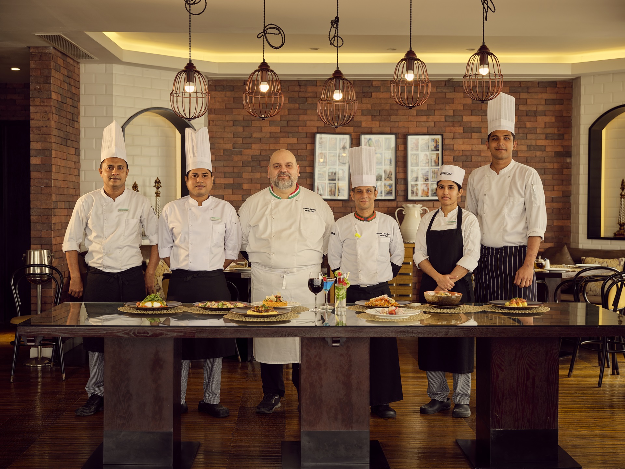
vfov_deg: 28.5
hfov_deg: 37.5
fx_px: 921
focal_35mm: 51
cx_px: 312
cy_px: 234
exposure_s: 1/80
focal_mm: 64
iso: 500
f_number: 4
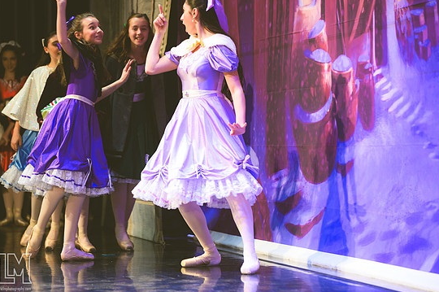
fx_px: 1596
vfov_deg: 10.4
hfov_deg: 15.7
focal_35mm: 131
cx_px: 213
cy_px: 142
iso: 2000
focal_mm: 122
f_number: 2.8
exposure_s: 1/250
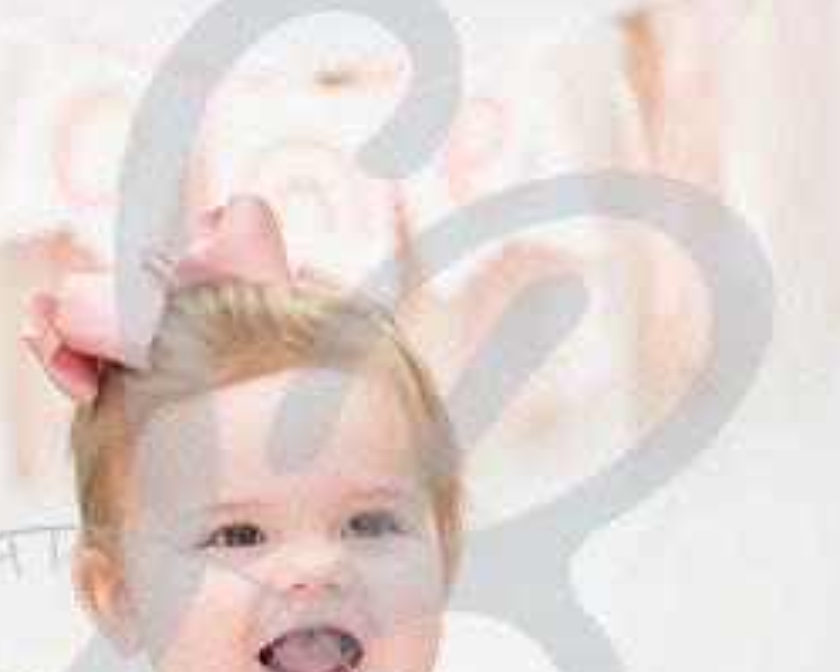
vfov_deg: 10.0
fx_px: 3802
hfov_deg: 12.6
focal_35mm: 153
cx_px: 240
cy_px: 589
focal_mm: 70
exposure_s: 1/200
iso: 160
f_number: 2.8
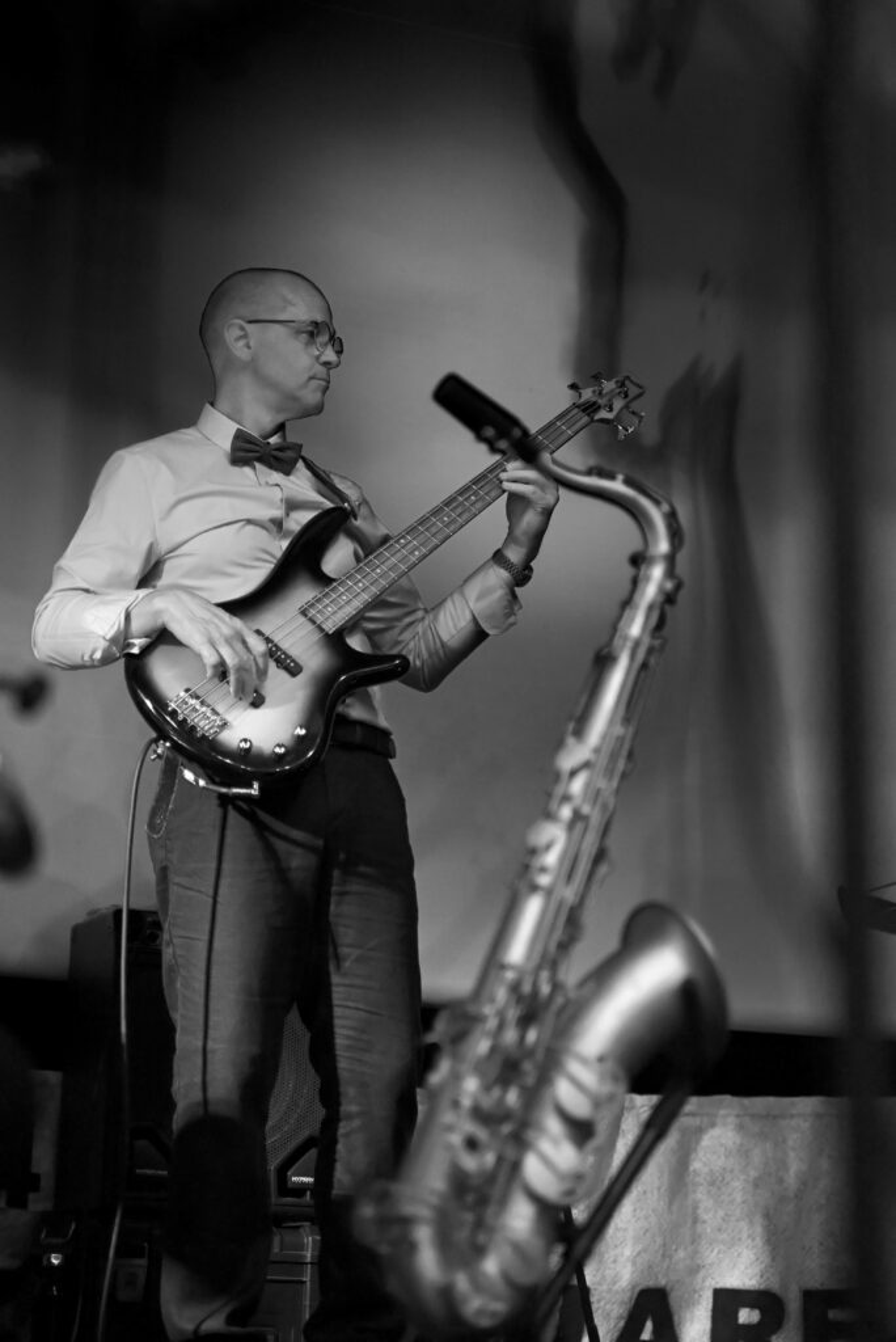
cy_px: 671
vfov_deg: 28.1
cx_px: 448
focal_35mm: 72
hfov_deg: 19.0
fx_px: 2684
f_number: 2.8
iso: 9000
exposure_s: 1/320
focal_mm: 72
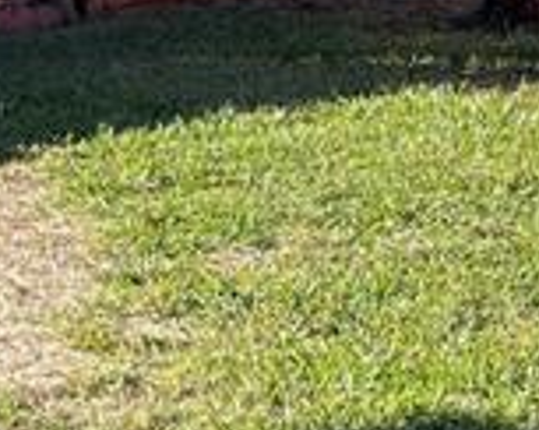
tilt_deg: -14.0
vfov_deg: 9.1
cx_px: 856
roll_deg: +0.8
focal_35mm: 170
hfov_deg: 10.9
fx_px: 2708
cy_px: 236
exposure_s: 1/1435
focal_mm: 4.2
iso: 32
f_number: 1.6
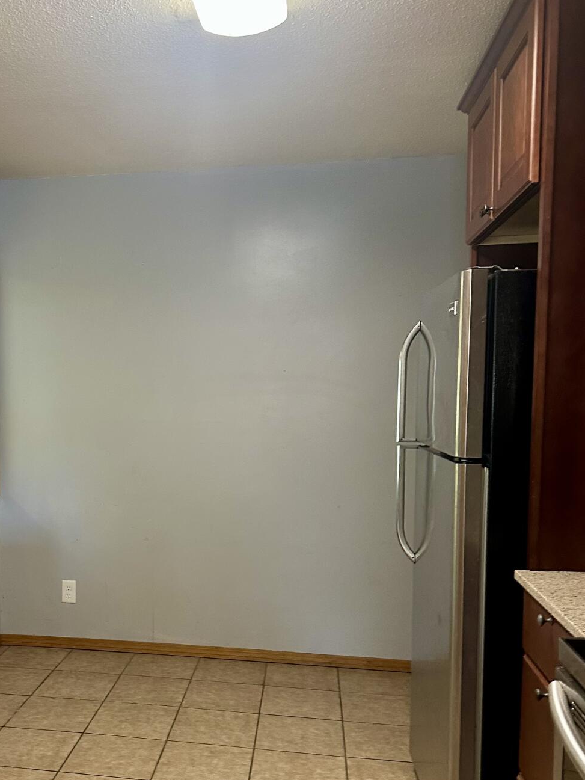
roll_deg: +0.3
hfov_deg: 37.6
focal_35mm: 37
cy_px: 476
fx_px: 834
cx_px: 141
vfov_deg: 49.8
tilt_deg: -2.6
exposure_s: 1/60
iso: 320
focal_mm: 6.86
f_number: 1.78
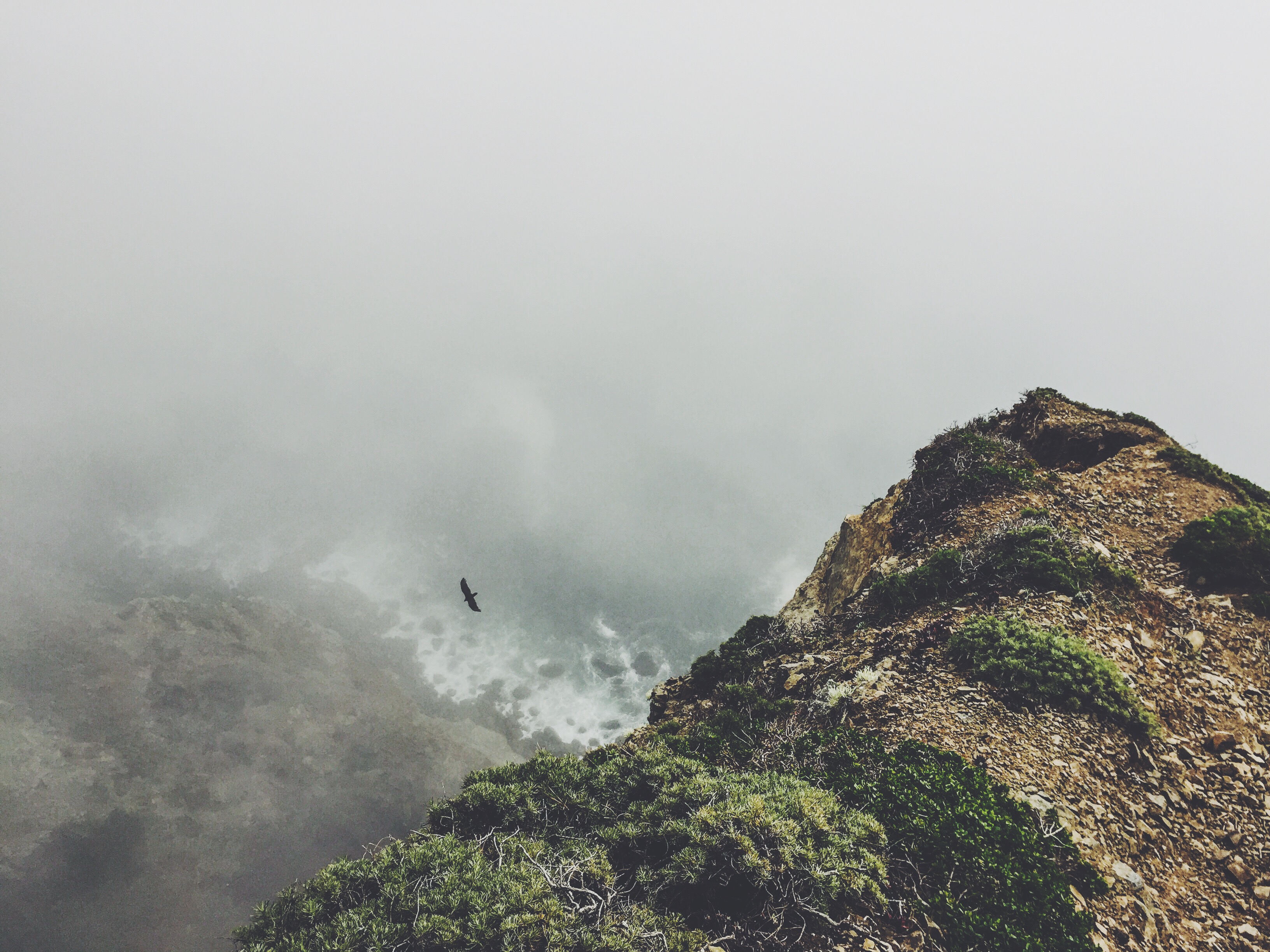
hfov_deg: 61.7
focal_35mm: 29
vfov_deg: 48.2
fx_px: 1064
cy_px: 476
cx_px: 635
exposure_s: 1/3300
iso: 32
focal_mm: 4.15
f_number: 2.2
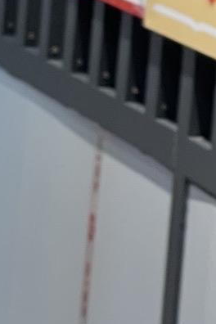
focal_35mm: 336
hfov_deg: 4.0
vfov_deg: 6.1
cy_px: 78
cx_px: -359
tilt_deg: -9.4
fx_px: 3024
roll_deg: -4.0
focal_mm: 7.5
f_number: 2.2
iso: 160
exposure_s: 1/100
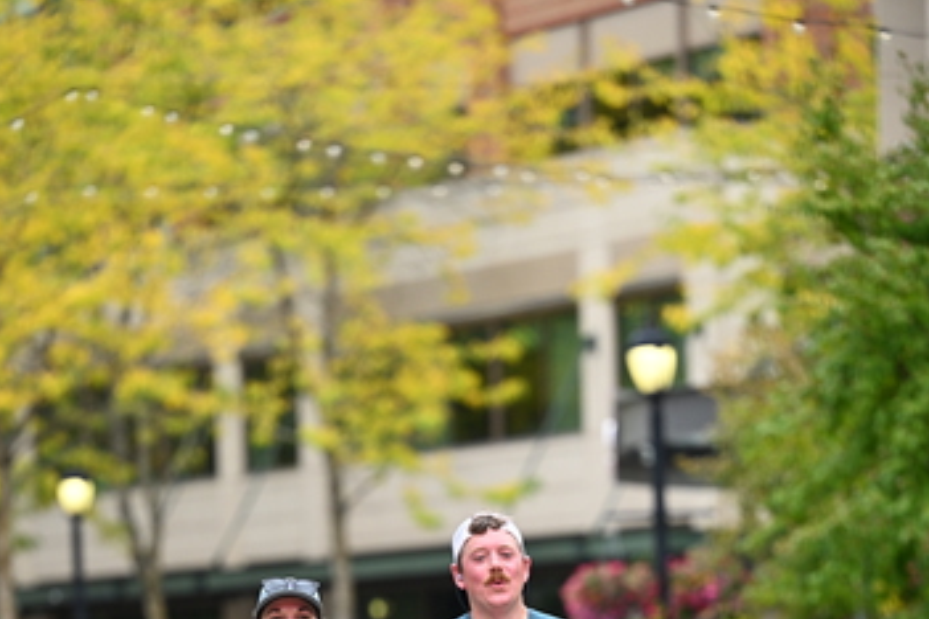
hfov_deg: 8.5
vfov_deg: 5.6
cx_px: 472
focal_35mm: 243
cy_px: 701
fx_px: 6270
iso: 640
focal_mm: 155
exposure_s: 1/2000
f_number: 2.8
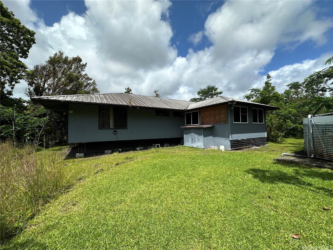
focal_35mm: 14
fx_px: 135
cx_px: 166
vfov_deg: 85.7
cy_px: 125
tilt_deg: +1.8
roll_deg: -0.5
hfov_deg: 102.1
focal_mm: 2.22
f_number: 2.2
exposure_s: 1/2398
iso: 50
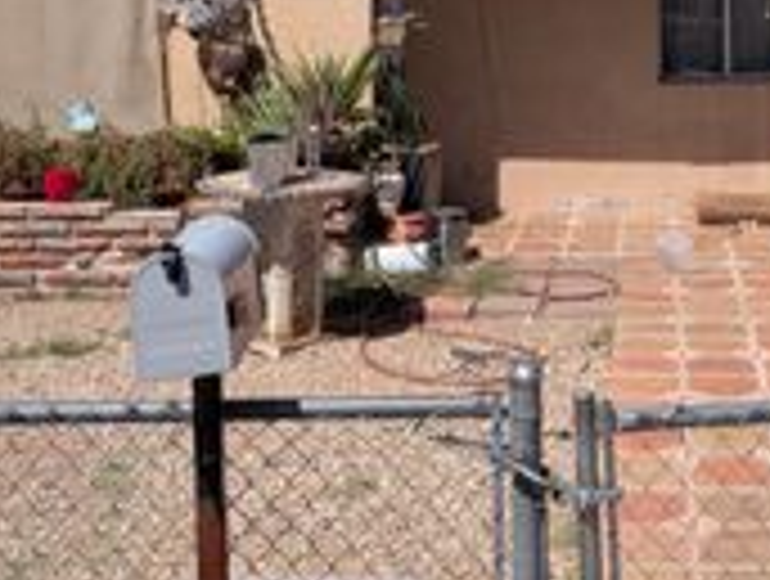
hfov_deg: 27.3
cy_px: 36
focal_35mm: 70
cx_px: 594
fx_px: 1560
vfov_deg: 20.6
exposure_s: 1/1484
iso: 19
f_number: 1.68
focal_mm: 6.9
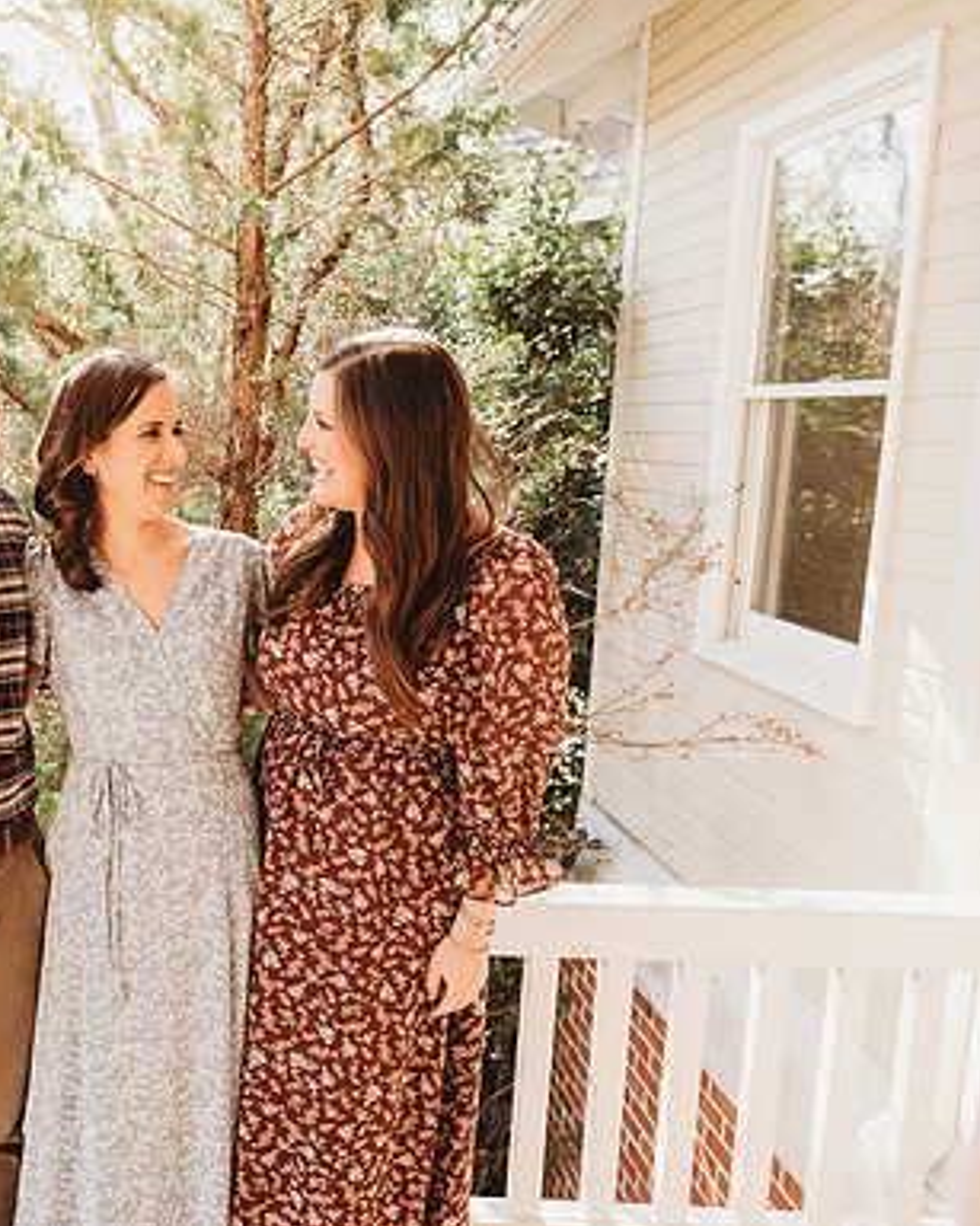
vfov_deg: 52.9
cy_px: 615
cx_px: 93
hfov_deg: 40.0
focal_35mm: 34
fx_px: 1233
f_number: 4.5
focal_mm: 24
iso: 400
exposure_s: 1/200
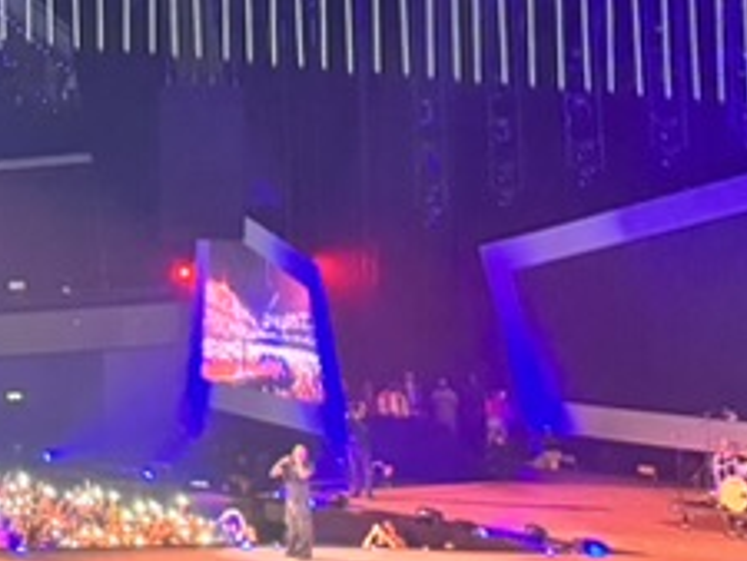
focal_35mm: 109
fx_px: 2353
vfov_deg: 13.5
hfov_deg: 14.4
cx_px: -820
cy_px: 73
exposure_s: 1/53
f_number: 1.78
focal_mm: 6.86
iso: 800
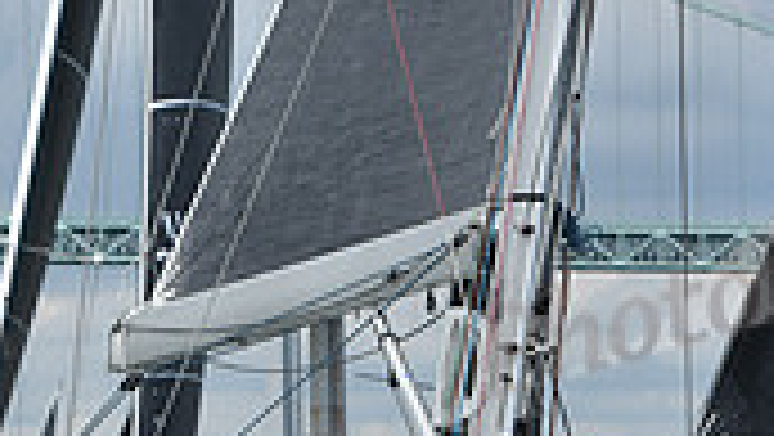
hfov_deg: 5.5
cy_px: 578
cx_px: 248
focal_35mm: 395
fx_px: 8112
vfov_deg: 3.1
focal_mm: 112
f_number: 9
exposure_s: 1/1000
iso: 250
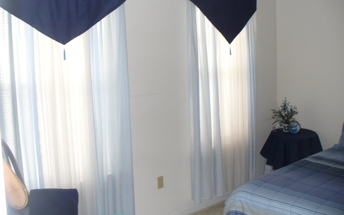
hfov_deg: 49.3
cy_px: 87
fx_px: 375
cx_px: 173
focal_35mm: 40
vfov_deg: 31.9
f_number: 2.8
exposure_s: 1/30
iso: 125
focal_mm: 6.1
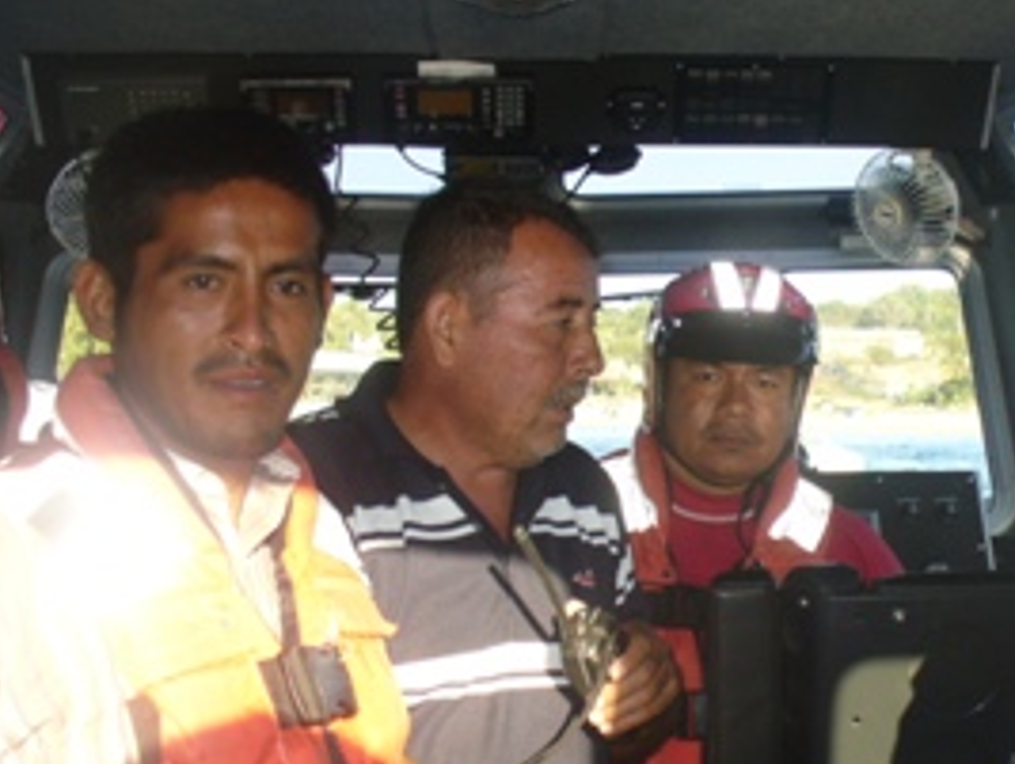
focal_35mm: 62
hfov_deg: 30.5
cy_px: 418
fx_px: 1820
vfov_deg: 23.7
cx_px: 787
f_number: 2.8
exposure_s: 1/200
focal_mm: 6.1
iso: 80
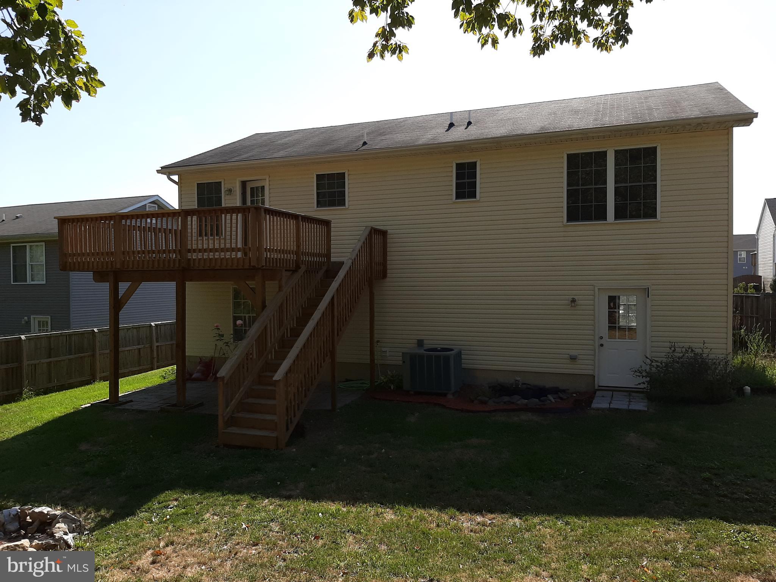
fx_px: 583
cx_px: 388
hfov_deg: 67.3
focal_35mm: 26
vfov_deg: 53.1
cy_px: 291
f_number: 1.7
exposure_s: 1/1698
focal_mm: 3.93
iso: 40
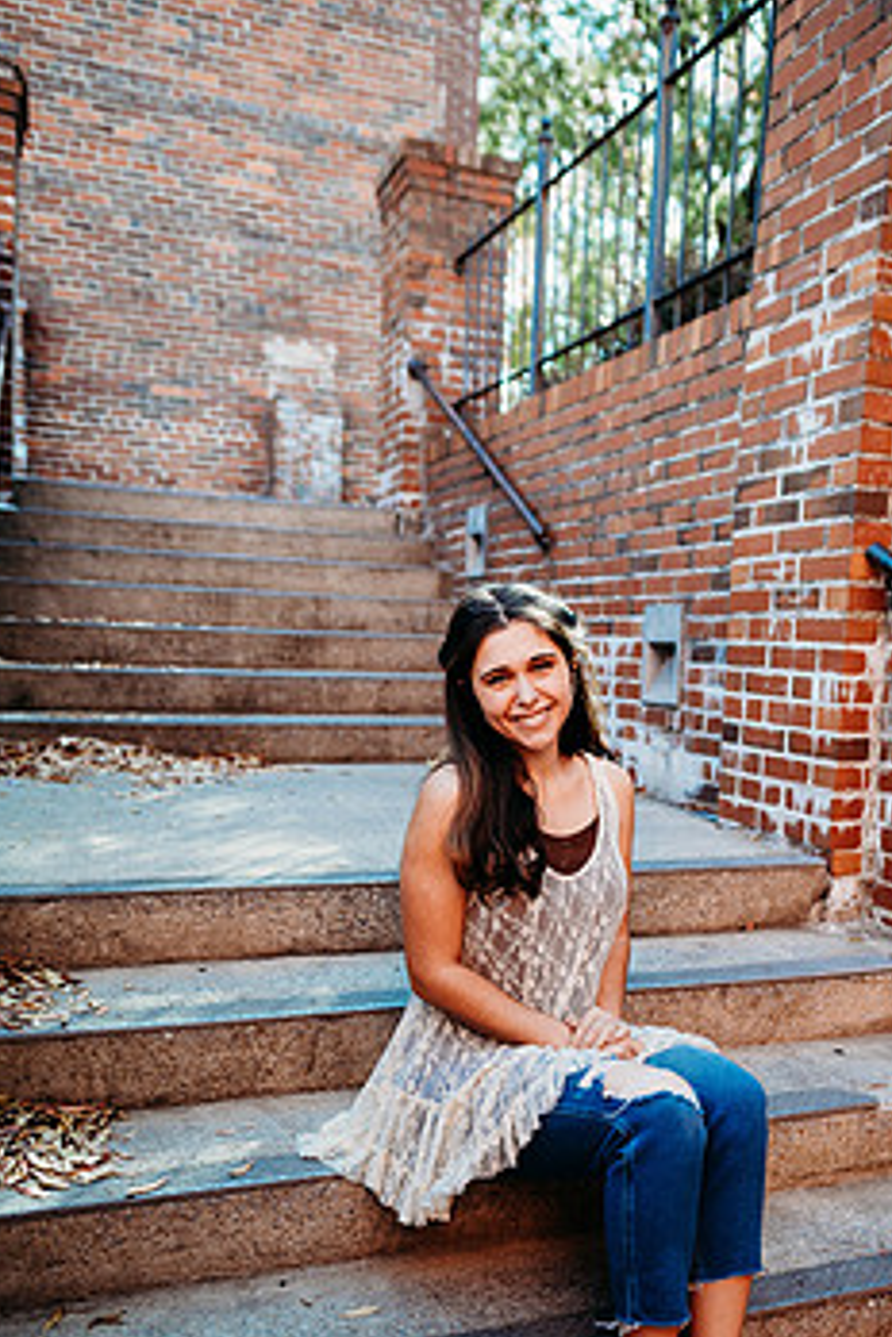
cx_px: 546
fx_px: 1152
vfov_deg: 59.6
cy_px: 826
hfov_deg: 42.1
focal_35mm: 31
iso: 100
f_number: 2.2
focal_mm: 24
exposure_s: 1/400
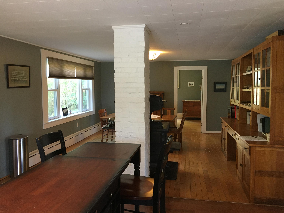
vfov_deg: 48.2
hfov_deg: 61.7
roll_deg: +0.2
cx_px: 142
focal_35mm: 29
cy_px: 106
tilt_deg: -3.2
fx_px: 238
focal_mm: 4.15
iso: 125
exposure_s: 1/30
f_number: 2.2
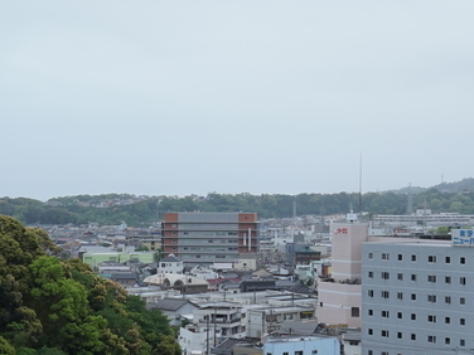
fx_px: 1178
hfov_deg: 22.7
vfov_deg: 17.2
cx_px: 263
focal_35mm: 86
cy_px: 184
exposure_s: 1/160
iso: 100
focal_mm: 28
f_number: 8
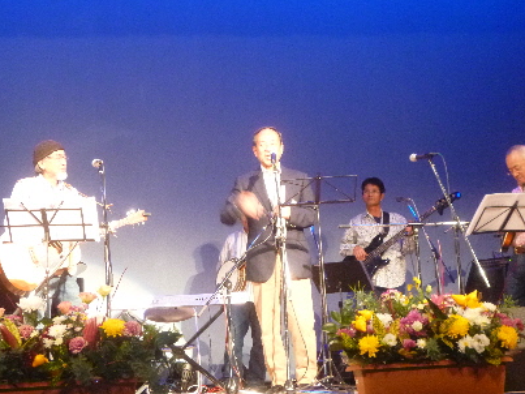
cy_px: 177
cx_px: 212
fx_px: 1092
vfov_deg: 20.4
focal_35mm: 72
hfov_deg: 27.0
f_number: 3.8
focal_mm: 10.3
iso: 800
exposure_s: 1/13
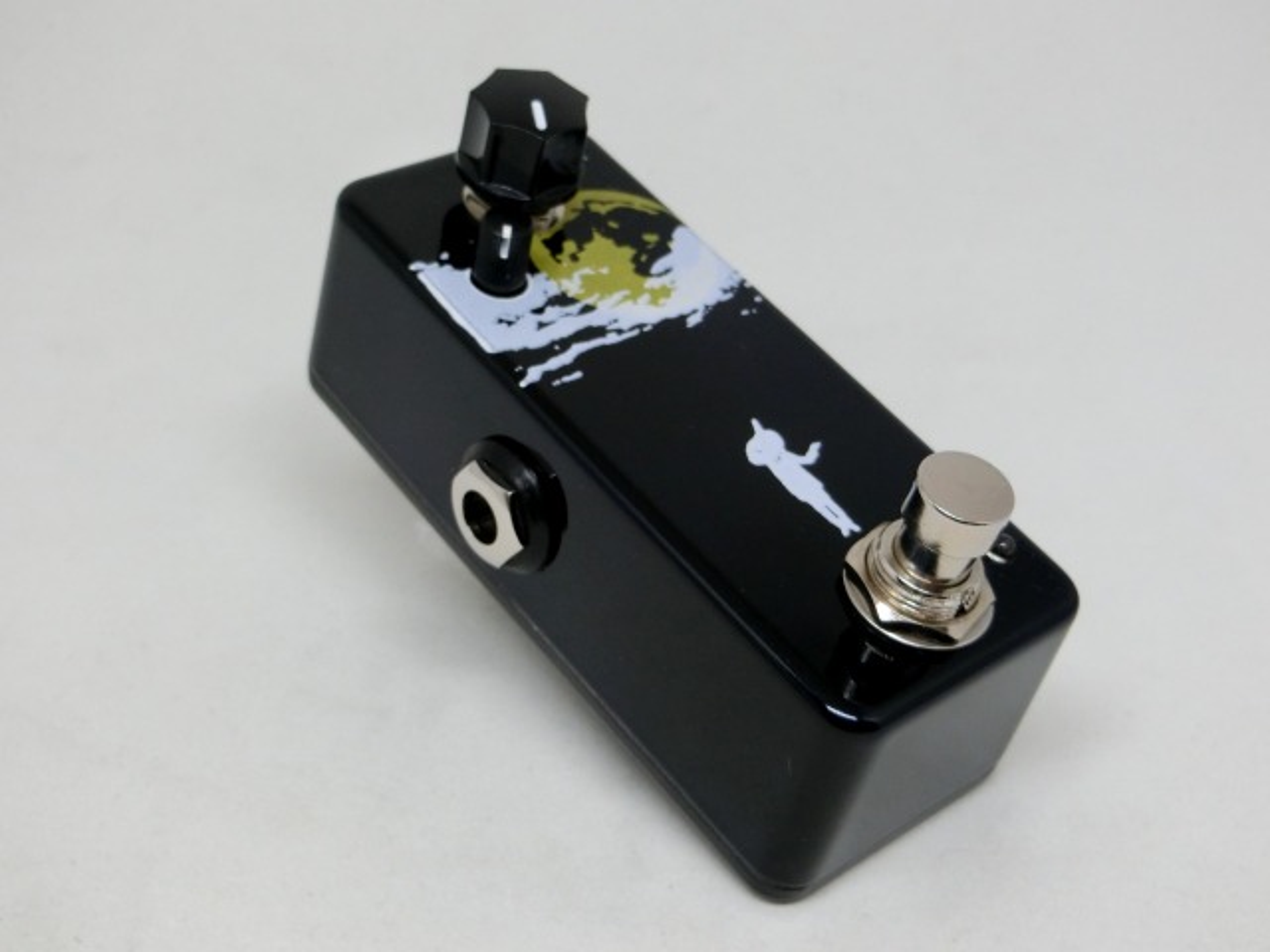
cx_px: 635
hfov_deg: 36.8
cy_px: 476
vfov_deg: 28.0
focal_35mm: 52
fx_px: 1908
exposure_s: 1/125
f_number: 4.7
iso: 200
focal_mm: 9.3
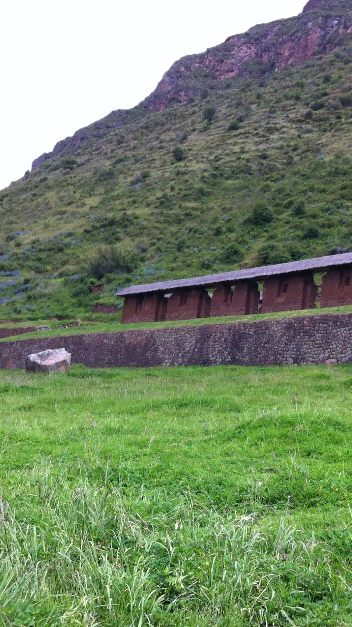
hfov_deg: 20.6
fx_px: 963
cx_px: 237
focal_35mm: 58
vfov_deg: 36.0
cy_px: 318
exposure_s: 1/616
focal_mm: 3.85
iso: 80
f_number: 2.8
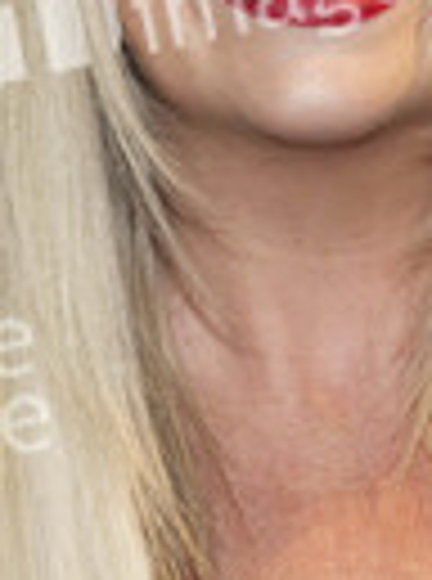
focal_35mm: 314
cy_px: 202
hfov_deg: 4.7
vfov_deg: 6.3
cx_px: 310
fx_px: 5251
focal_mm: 105
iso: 800
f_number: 5.6
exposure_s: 1/200
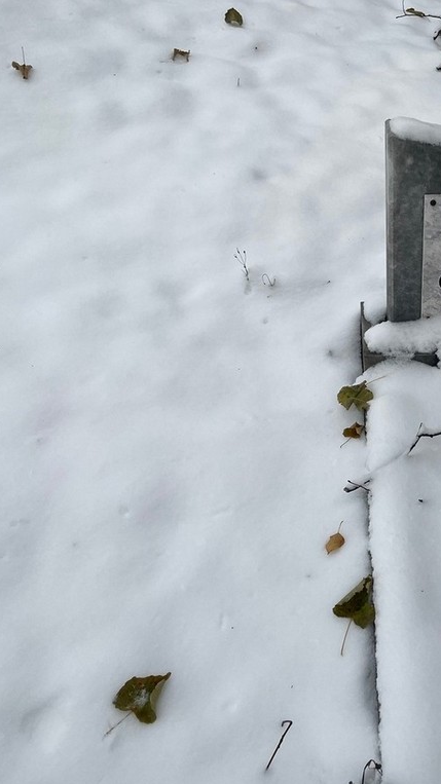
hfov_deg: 28.9
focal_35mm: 38
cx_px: 455
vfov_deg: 52.8
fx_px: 790
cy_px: 394
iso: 32
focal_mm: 4.2
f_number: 1.6
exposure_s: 1/194
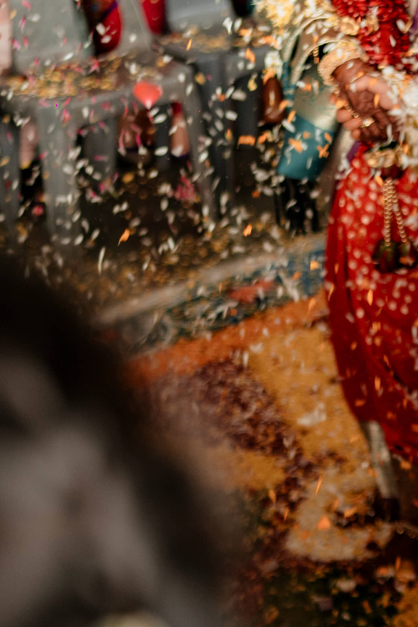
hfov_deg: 12.1
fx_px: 1933
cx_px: 484
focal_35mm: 111
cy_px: 264
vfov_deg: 18.4
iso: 125
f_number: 1.4
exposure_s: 1/320
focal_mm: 35
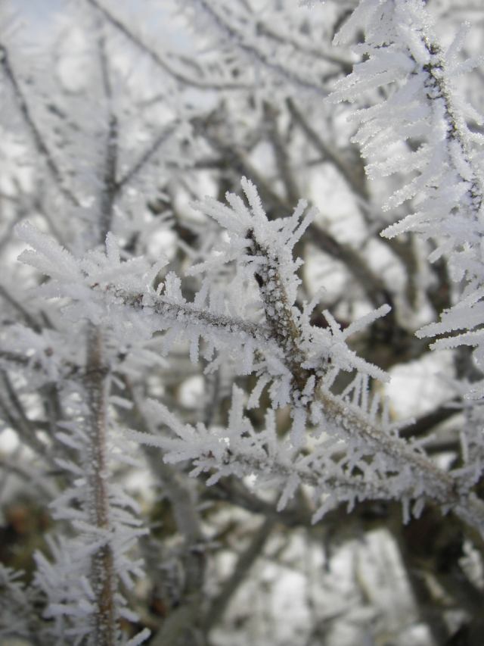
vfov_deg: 49.0
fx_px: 708
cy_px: 323
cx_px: 242
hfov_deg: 37.7
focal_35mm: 38
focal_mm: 6.3
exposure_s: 1/250
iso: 50
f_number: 3.3
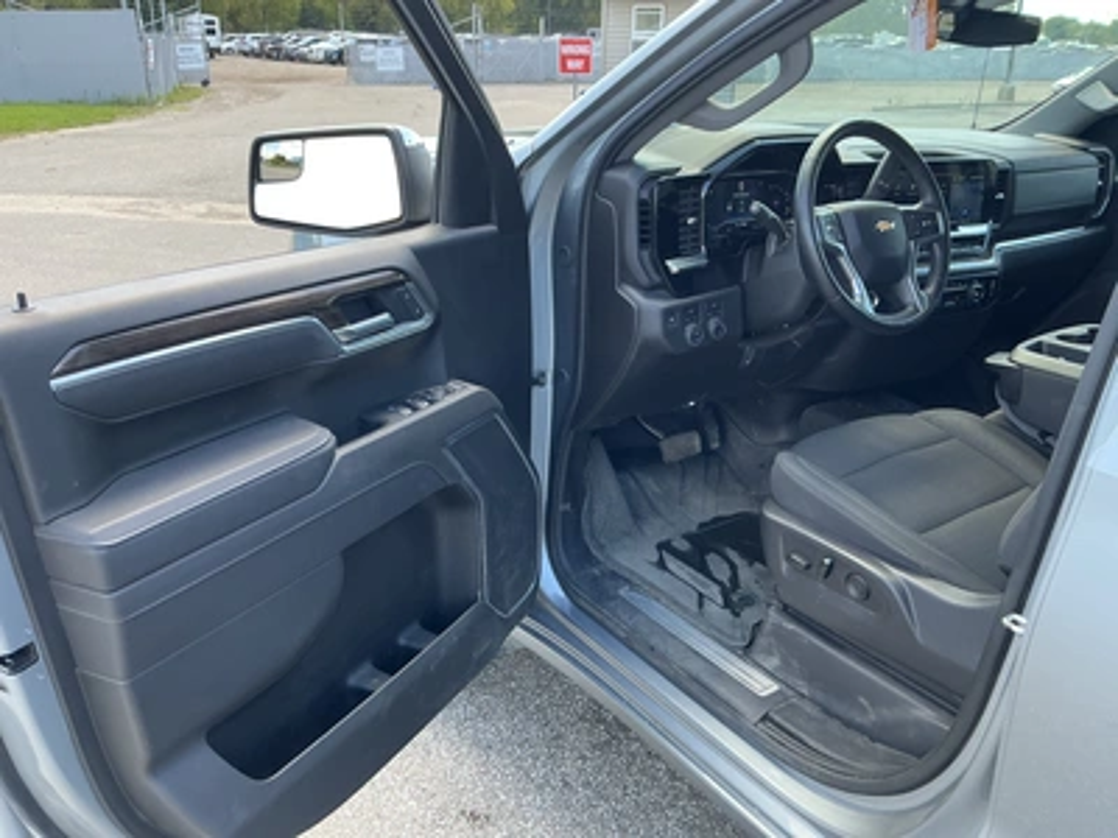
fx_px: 904
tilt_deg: -19.1
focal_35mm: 28
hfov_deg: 63.4
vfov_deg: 49.7
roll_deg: -1.9
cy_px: 419
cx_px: 559
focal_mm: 3
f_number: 1.8
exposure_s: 1/122
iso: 32
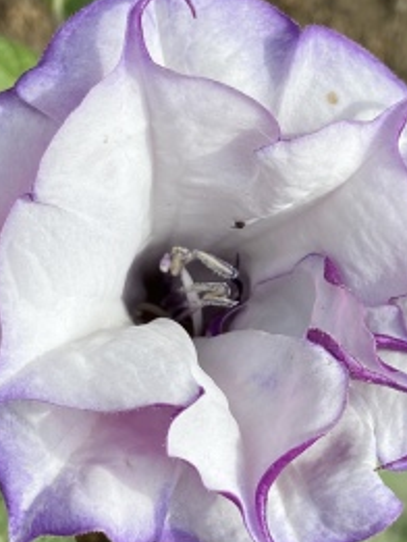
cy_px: 354
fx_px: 1331
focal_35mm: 85
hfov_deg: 17.3
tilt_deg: -48.6
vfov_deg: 22.9
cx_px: 270
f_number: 1.8
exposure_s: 1/864
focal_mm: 4.25
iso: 32
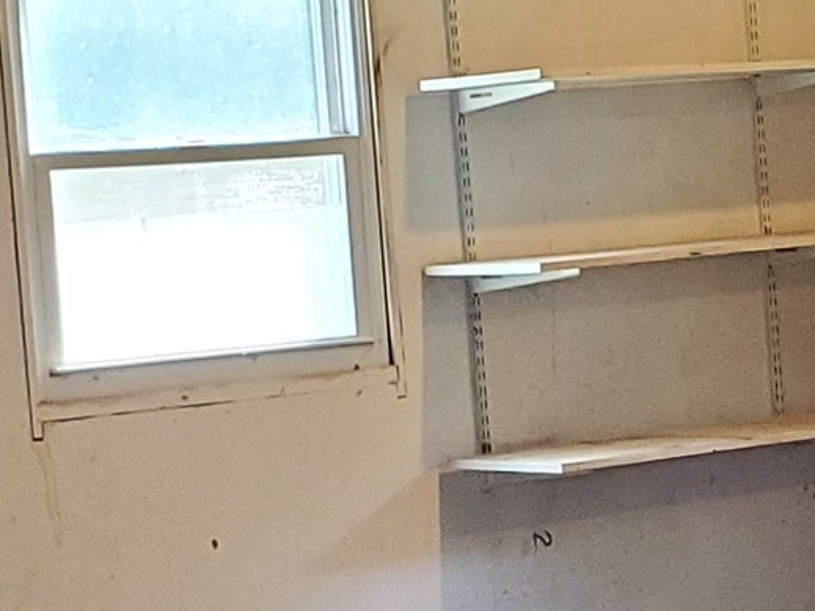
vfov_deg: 9.6
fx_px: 3625
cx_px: 991
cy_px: 357
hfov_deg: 12.5
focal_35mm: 154
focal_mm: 4.3
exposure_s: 1/60
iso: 250
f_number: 2.4
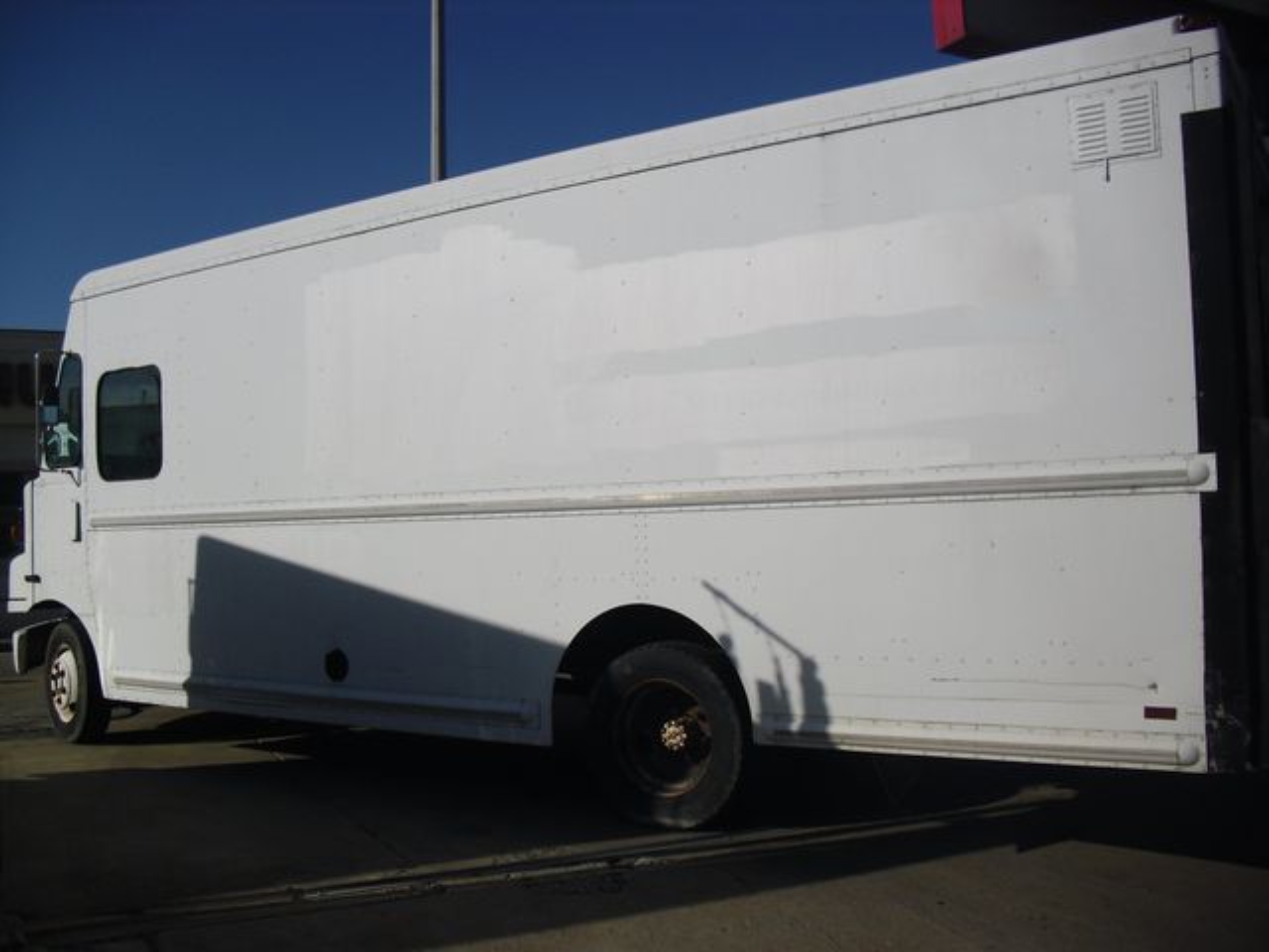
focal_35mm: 36
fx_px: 1320
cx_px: 634
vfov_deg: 39.7
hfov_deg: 51.4
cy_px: 476
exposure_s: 1/500
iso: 80
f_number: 7.8
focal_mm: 6.3
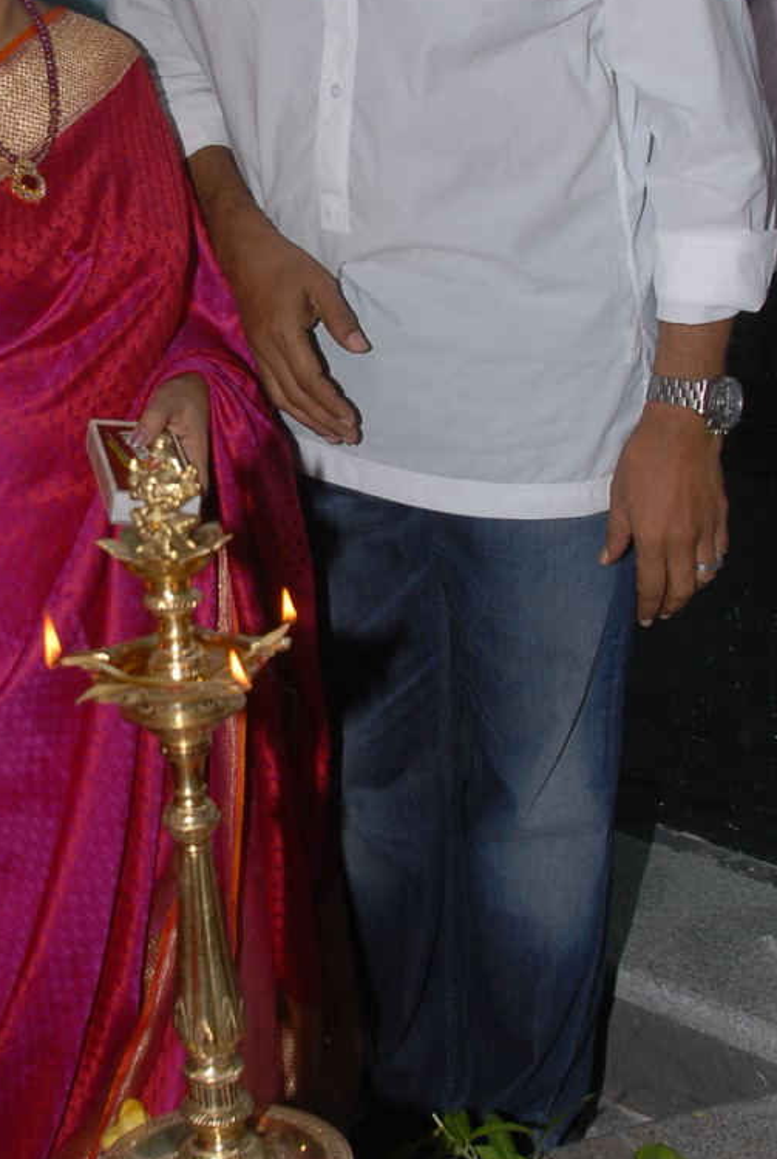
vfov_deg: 31.1
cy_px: 372
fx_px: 2063
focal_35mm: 64
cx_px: 137
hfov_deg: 21.0
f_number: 7.1
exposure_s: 1/125
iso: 200
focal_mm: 20
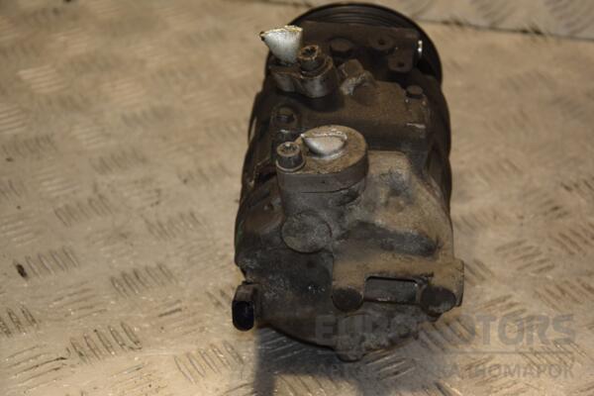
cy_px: 198
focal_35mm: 99
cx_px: 297
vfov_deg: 13.8
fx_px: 1633
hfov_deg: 20.6
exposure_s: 1/200
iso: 800
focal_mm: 66
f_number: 5.6
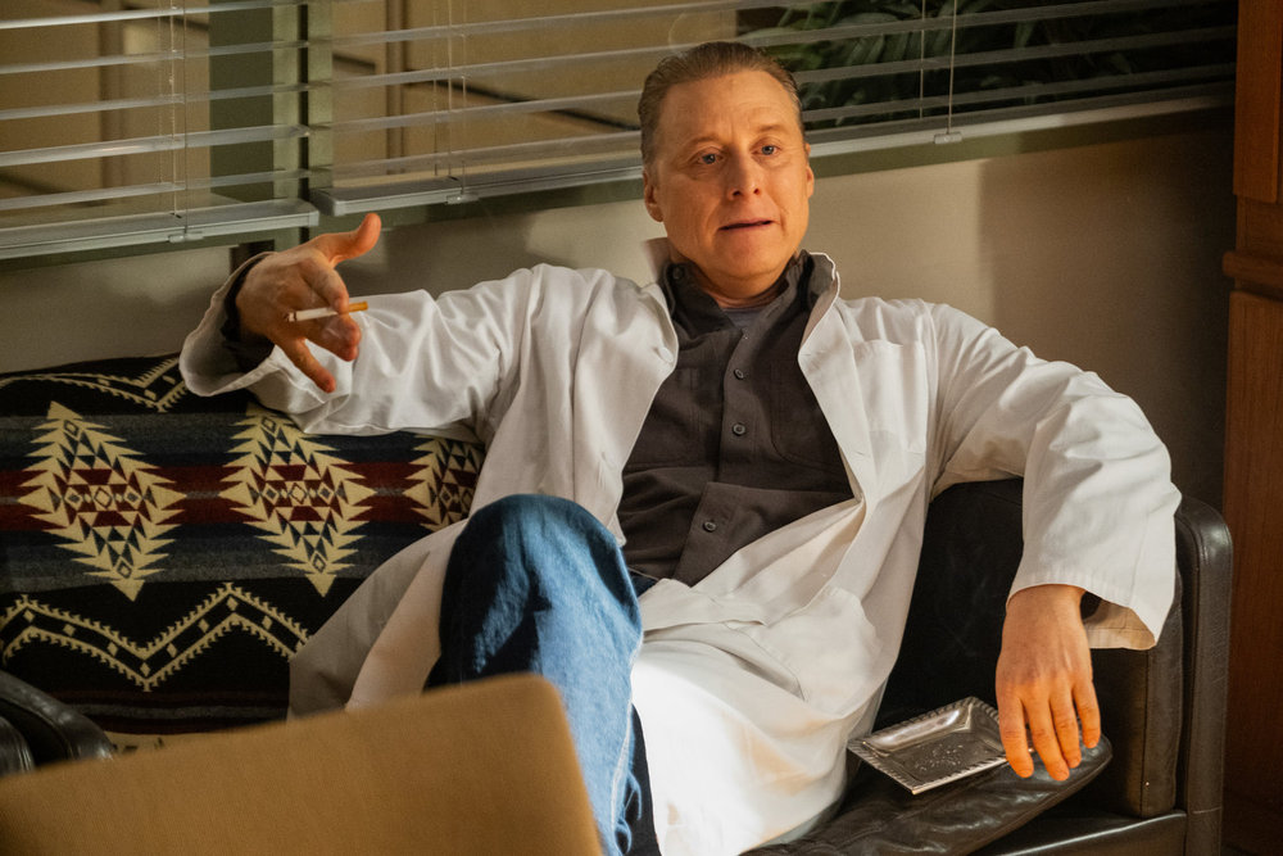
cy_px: 428
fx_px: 4491
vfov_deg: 10.9
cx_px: 642
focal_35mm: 126
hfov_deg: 16.3
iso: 4000
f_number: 2.8
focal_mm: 83.8
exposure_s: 1/125
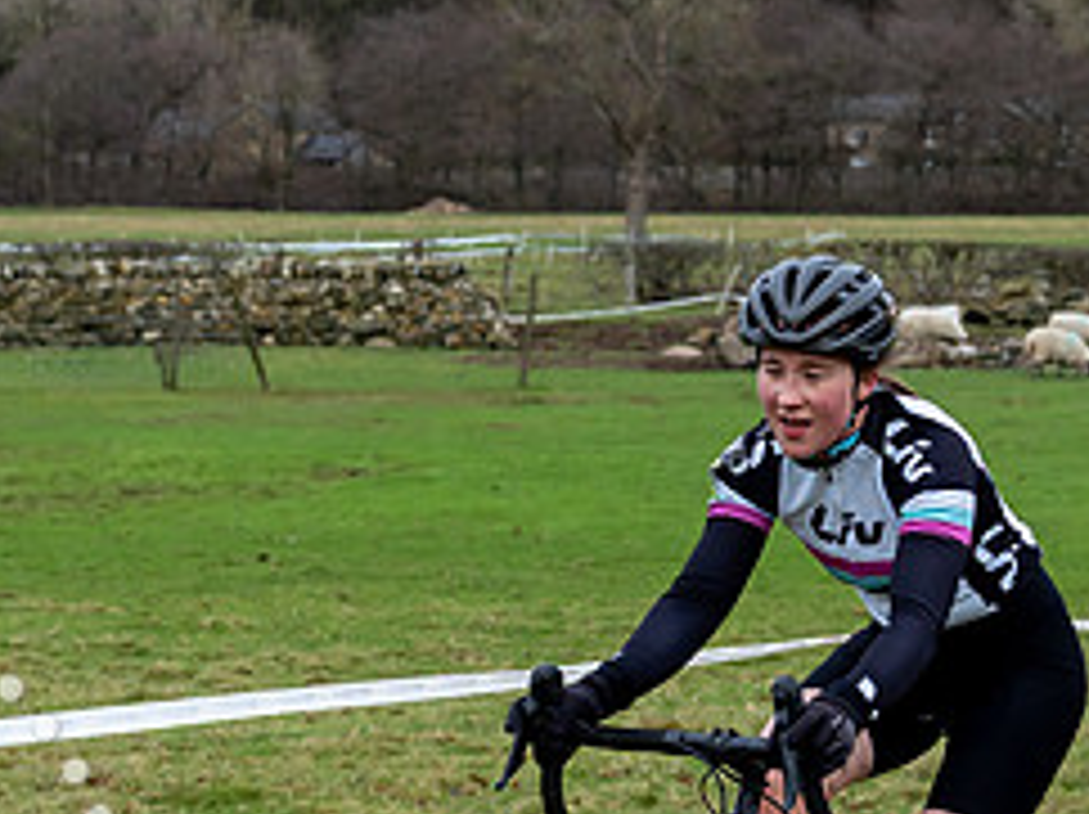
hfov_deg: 14.3
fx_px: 4306
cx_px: 845
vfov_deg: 10.8
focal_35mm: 137
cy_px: 438
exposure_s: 1/640
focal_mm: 35
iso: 500
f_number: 3.5
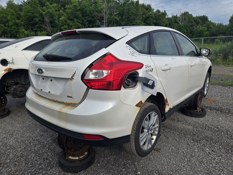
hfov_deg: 73.9
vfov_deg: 58.9
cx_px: 116
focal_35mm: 23
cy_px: 88
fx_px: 155
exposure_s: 1/1358
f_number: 1.8
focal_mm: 5.4
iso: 25
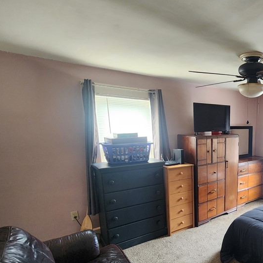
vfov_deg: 68.1
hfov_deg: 61.3
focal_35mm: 22
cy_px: 171
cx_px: 225
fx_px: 189
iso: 400
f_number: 2.2
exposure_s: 1/60
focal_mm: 2.2
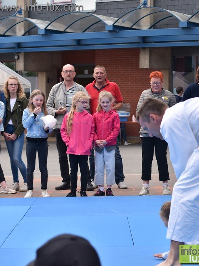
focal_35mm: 109
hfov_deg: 13.4
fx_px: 836
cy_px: 132
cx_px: 192
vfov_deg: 18.1
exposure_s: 1/500
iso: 100
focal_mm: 50
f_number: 4.5
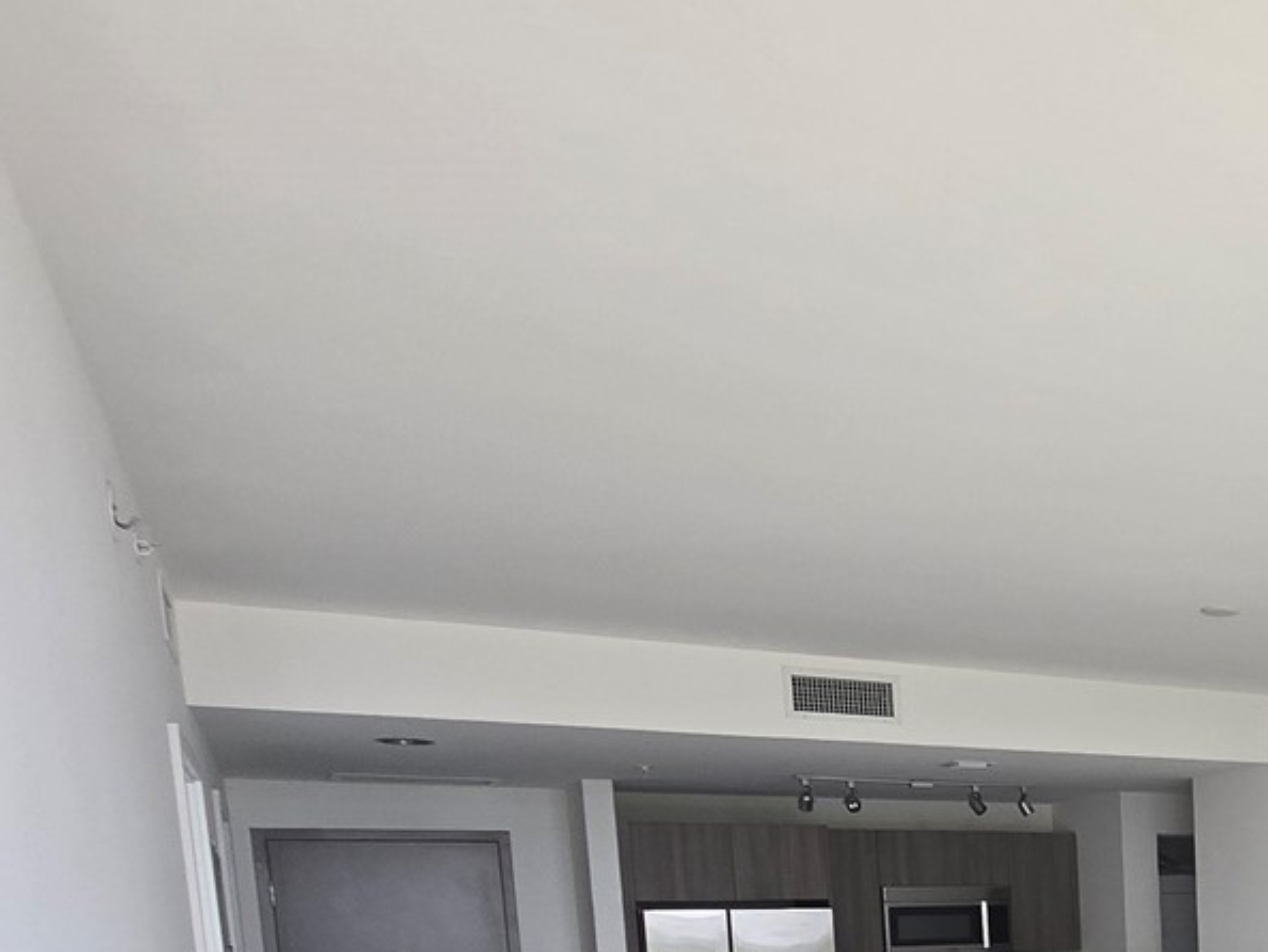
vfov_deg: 34.3
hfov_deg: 42.2
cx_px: 1377
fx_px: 1283
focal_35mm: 35
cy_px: 1086
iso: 64
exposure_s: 1/60
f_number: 2.2
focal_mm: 2.2
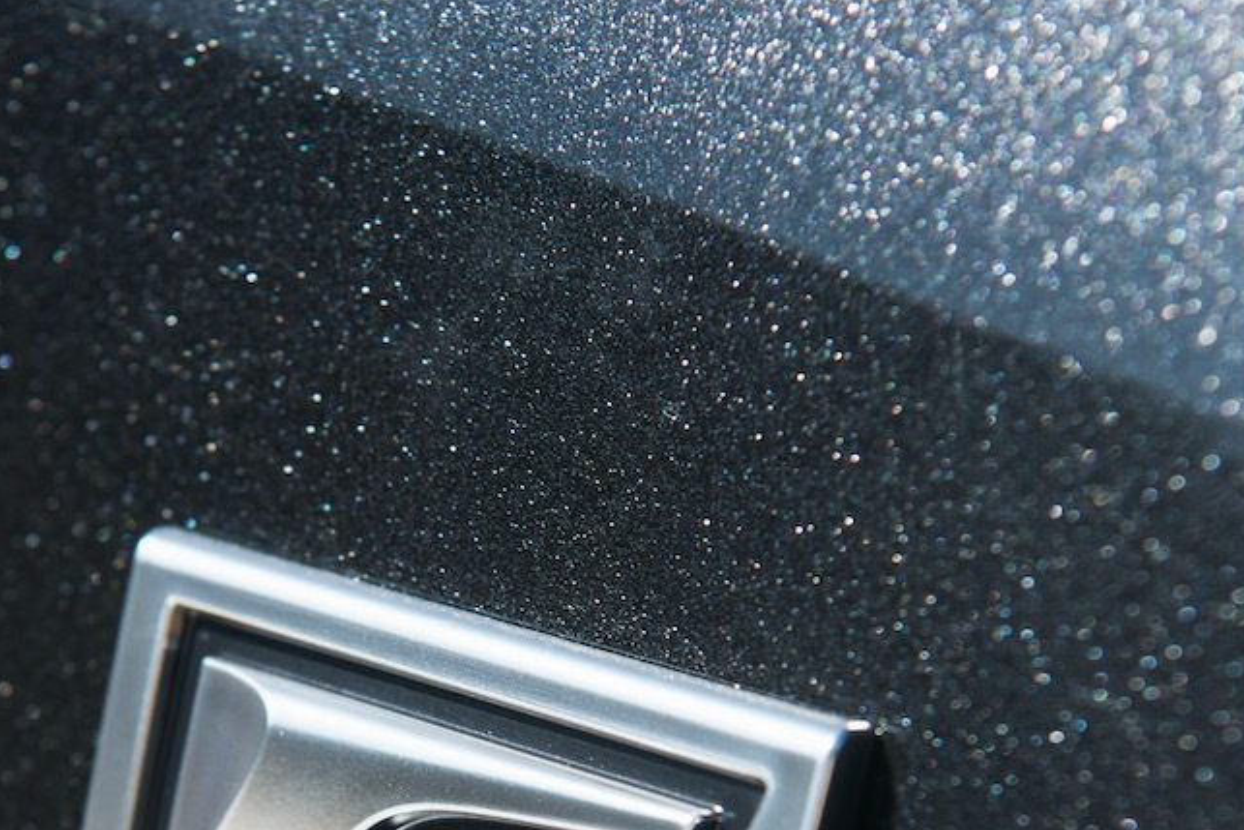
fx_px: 5945
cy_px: 890
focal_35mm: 172
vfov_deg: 7.9
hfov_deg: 11.9
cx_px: 439
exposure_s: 1/80
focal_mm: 70
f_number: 8
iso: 400
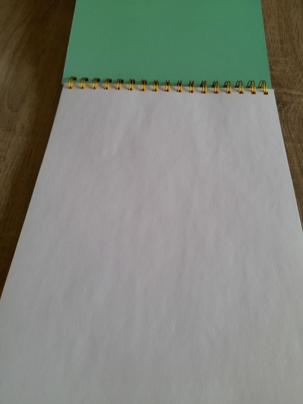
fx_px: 292
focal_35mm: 25
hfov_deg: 54.9
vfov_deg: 69.4
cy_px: 202
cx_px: 152
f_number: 2
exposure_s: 1/60
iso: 125
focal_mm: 4.6
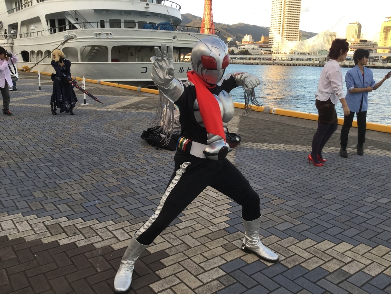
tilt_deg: -15.2
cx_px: 196
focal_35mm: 31
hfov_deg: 58.4
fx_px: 350
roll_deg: -1.7
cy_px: 147
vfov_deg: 45.4
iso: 25
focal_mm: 3.3
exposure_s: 1/120
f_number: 2.4
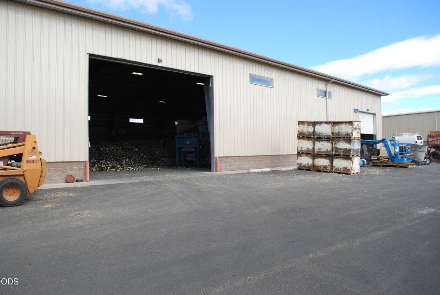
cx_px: 220
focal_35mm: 27
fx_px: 330
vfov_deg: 48.1
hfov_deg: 67.3
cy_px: 148
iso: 100
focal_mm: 18
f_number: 5.6
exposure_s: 1/200
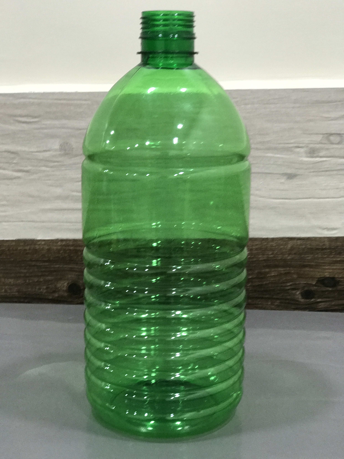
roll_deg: +0.9
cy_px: 230
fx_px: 755
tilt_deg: -15.6
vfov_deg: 33.8
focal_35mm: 57
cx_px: 172
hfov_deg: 25.7
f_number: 2.8
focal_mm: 6.6
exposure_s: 1/50
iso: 200
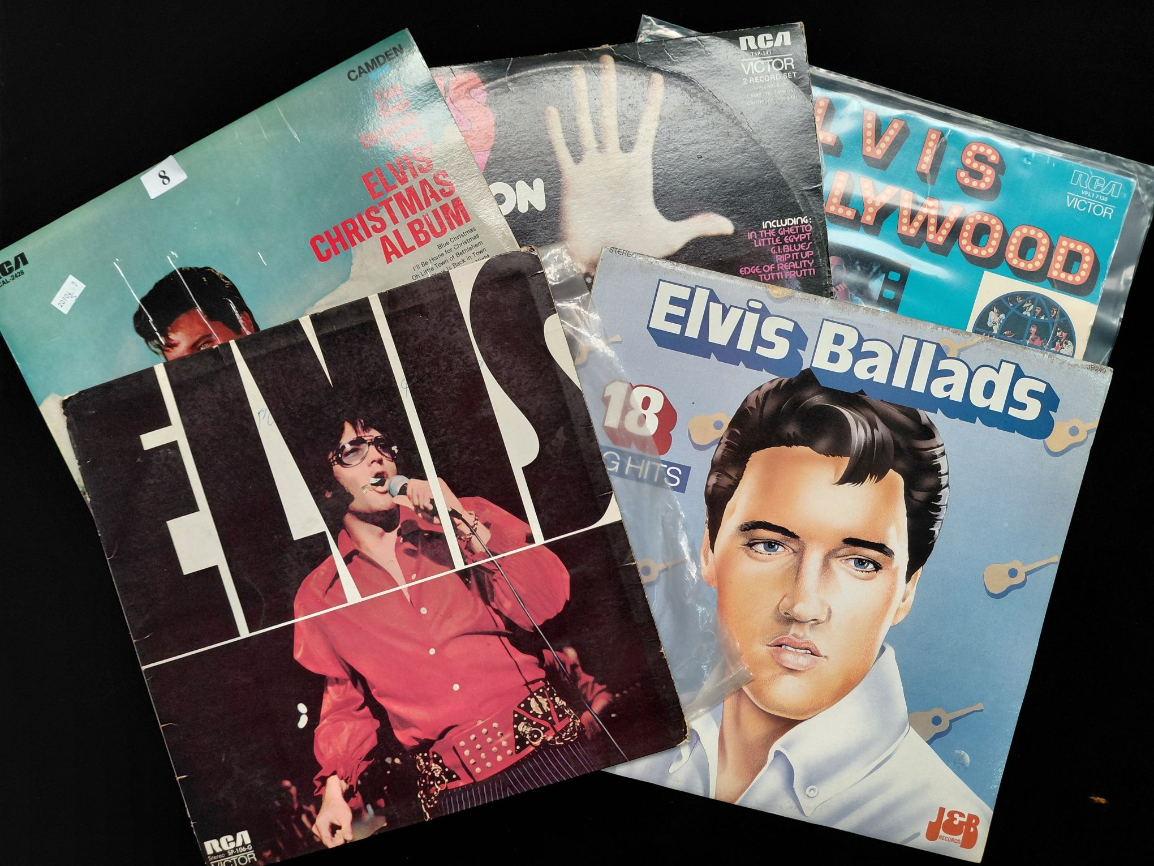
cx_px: 577
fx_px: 833
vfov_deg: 54.9
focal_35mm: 25
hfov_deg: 69.4
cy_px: 433
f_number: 1.8
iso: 100
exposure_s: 1/100
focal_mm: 4.69
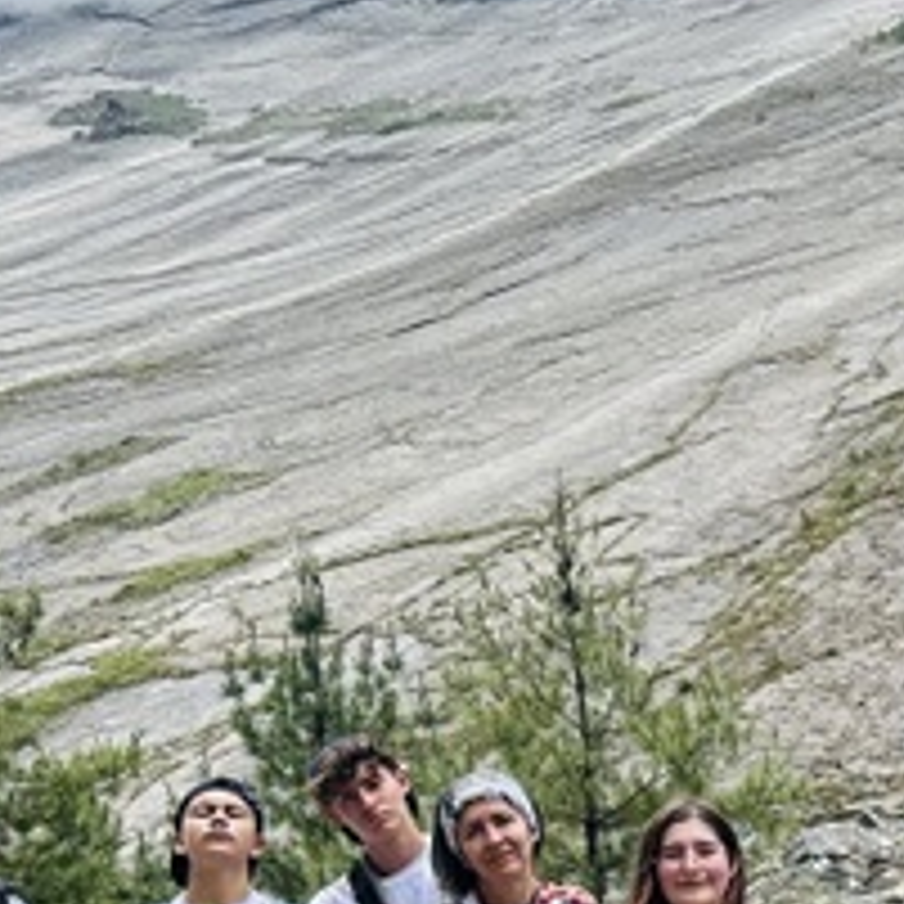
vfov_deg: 17.9
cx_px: 1408
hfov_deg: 16.5
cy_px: 870
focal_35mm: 95
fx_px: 2807
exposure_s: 1/2028
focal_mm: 6.86
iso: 80
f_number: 1.78
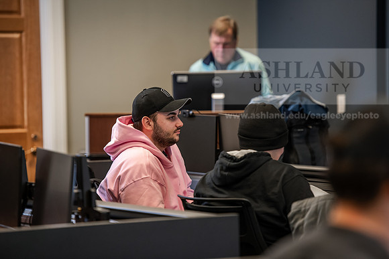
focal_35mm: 175
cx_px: 194
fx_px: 1891
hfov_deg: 11.7
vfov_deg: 7.9
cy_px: 130
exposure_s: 1/125
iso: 1000
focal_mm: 175
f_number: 3.2
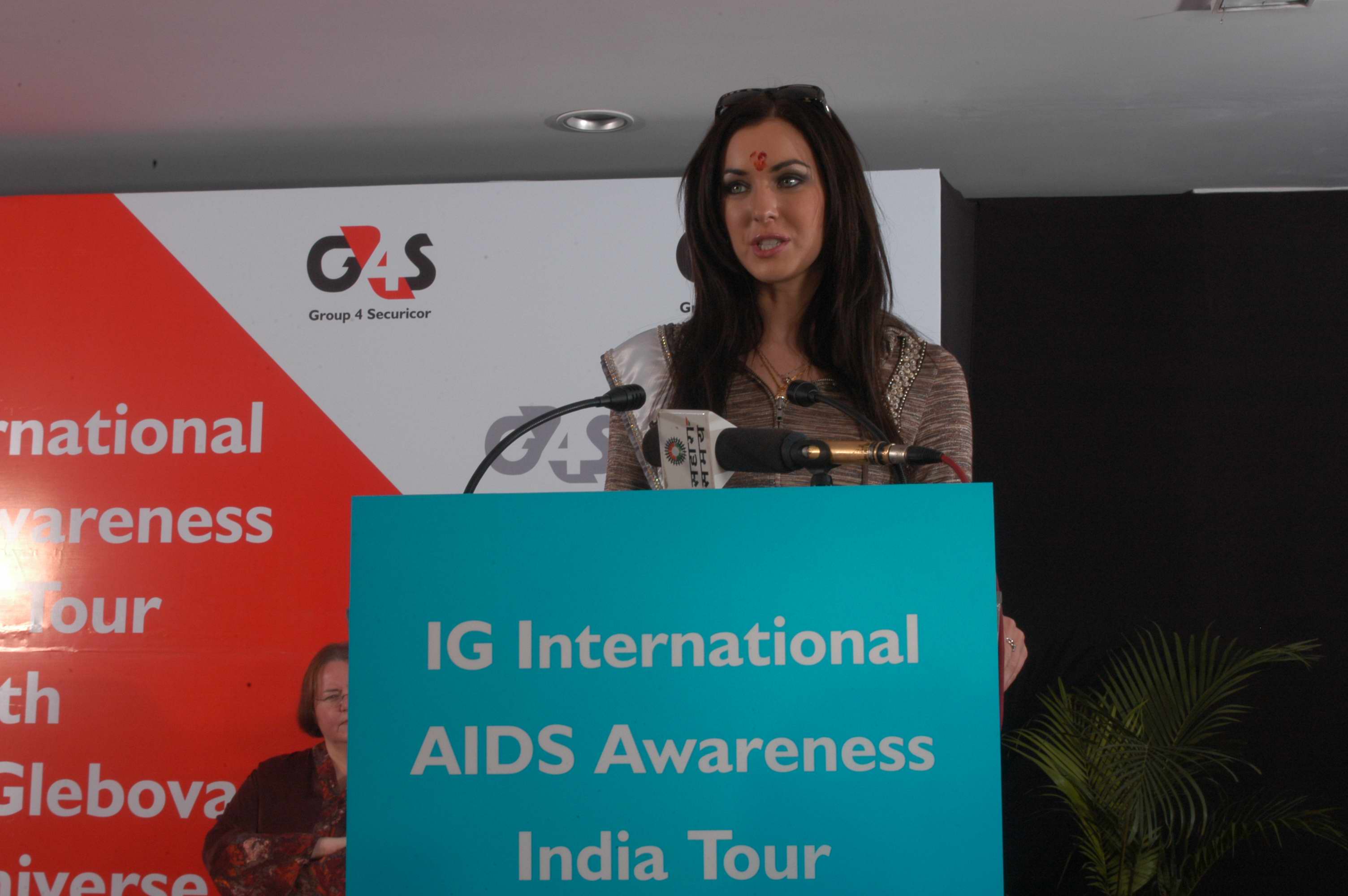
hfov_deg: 35.1
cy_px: 448
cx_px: 674
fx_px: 2132
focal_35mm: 57
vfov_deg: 23.7
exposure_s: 1/125
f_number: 18
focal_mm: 38
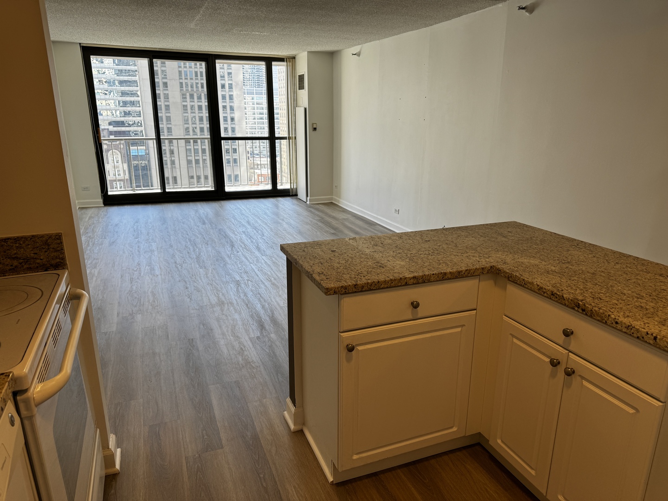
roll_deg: +0.2
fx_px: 463
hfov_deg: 71.6
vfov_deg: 56.8
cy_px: 250
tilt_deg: -16.2
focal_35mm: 24
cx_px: 334
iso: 64
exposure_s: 1/144
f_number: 1.78
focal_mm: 6.76
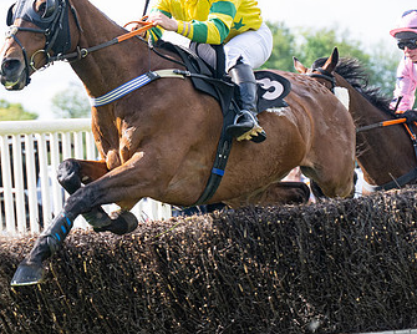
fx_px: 3431
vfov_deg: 5.6
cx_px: 254
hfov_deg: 7.0
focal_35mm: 278
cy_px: 157
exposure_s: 1/800
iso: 200
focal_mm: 98
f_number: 4
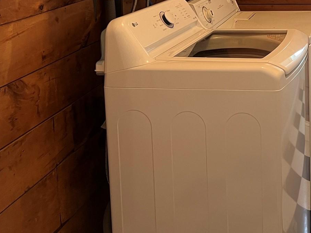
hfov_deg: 29.8
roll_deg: +1.0
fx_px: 530
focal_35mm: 59
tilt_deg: -6.6
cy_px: -9
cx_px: 333
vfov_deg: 23.6
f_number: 1.5
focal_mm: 5.7
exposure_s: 1/60
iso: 160
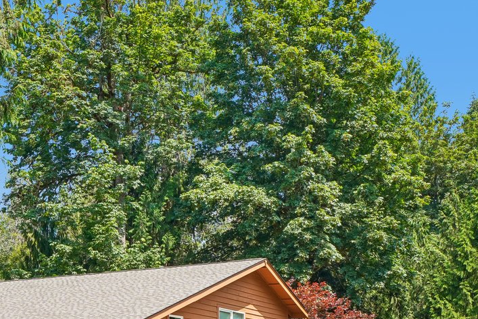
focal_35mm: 55
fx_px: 731
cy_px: 408
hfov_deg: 36.1
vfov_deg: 22.2
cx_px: 184
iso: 400
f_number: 8
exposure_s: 1/400
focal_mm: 19
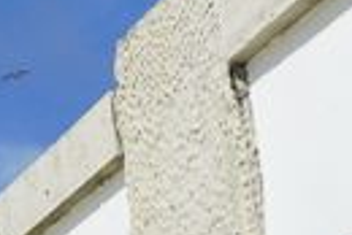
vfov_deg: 5.0
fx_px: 2702
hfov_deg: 7.4
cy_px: -132
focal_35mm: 276
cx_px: -30
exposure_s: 1/200
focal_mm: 70
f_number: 14
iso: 100
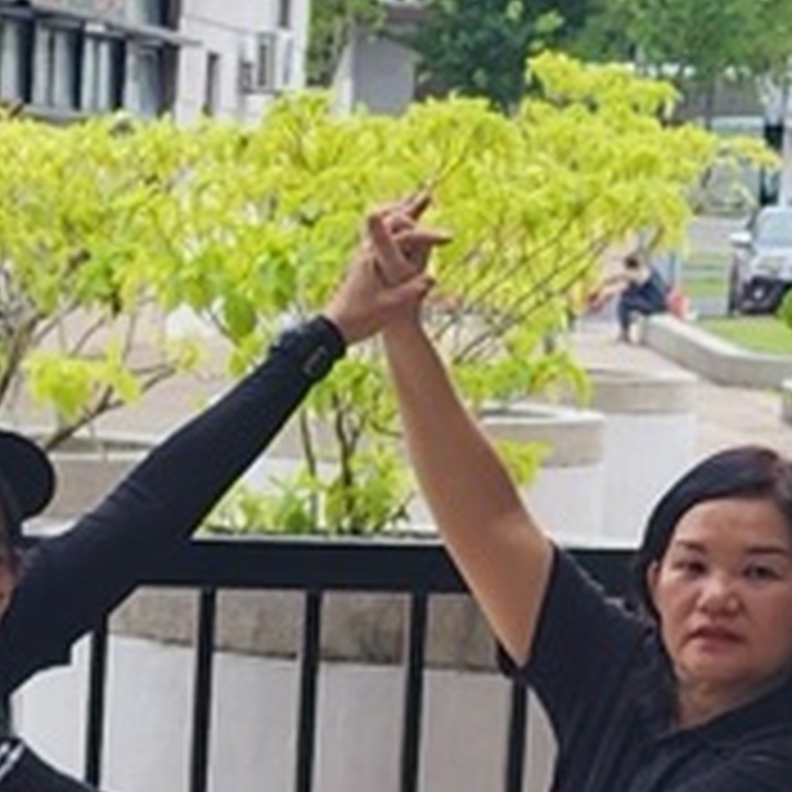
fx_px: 4193
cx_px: -423
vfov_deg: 10.8
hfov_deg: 10.4
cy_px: 572
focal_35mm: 162
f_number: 1.8
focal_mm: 6.4
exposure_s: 1/180
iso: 40
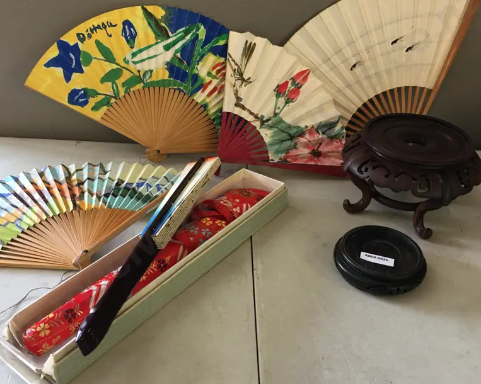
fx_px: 541
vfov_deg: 39.1
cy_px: 190
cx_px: 219
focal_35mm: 38
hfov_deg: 47.9
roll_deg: -3.1
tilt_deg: -32.1
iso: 64
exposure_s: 1/33
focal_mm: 4.15
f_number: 2.2
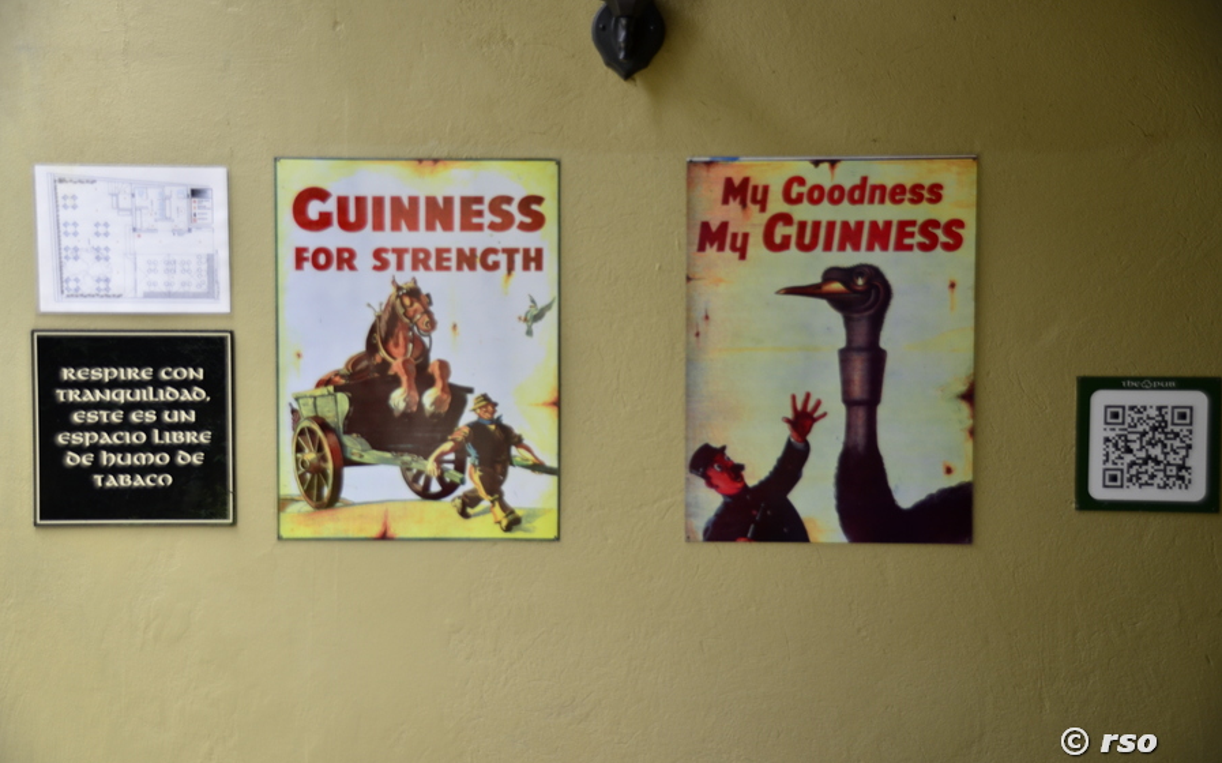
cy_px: 380
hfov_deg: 41.1
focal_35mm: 49
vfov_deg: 26.3
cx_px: 610
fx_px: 1631
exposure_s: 1/80
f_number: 4.5
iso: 320
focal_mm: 32
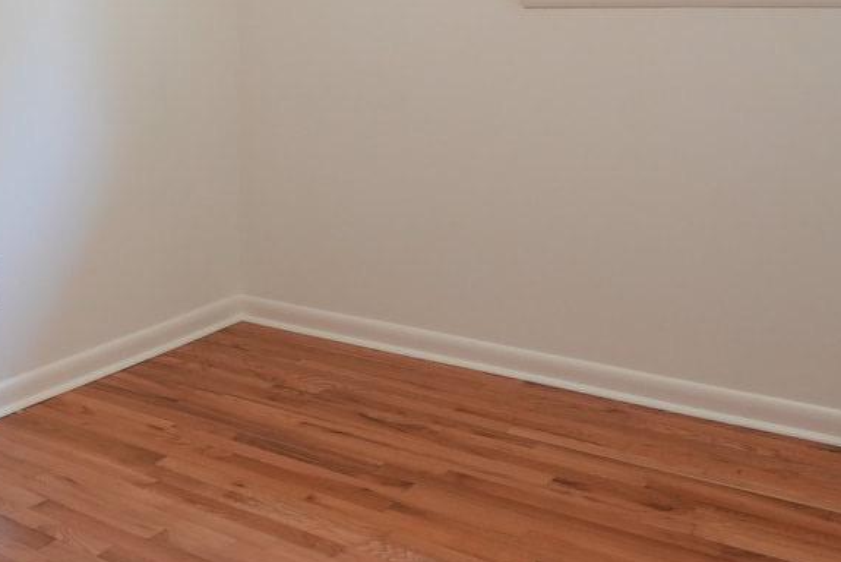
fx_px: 1052
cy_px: 37
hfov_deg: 42.2
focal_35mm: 45
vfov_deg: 28.5
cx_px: 202
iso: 3200
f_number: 7.1
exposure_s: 1/160
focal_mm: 16
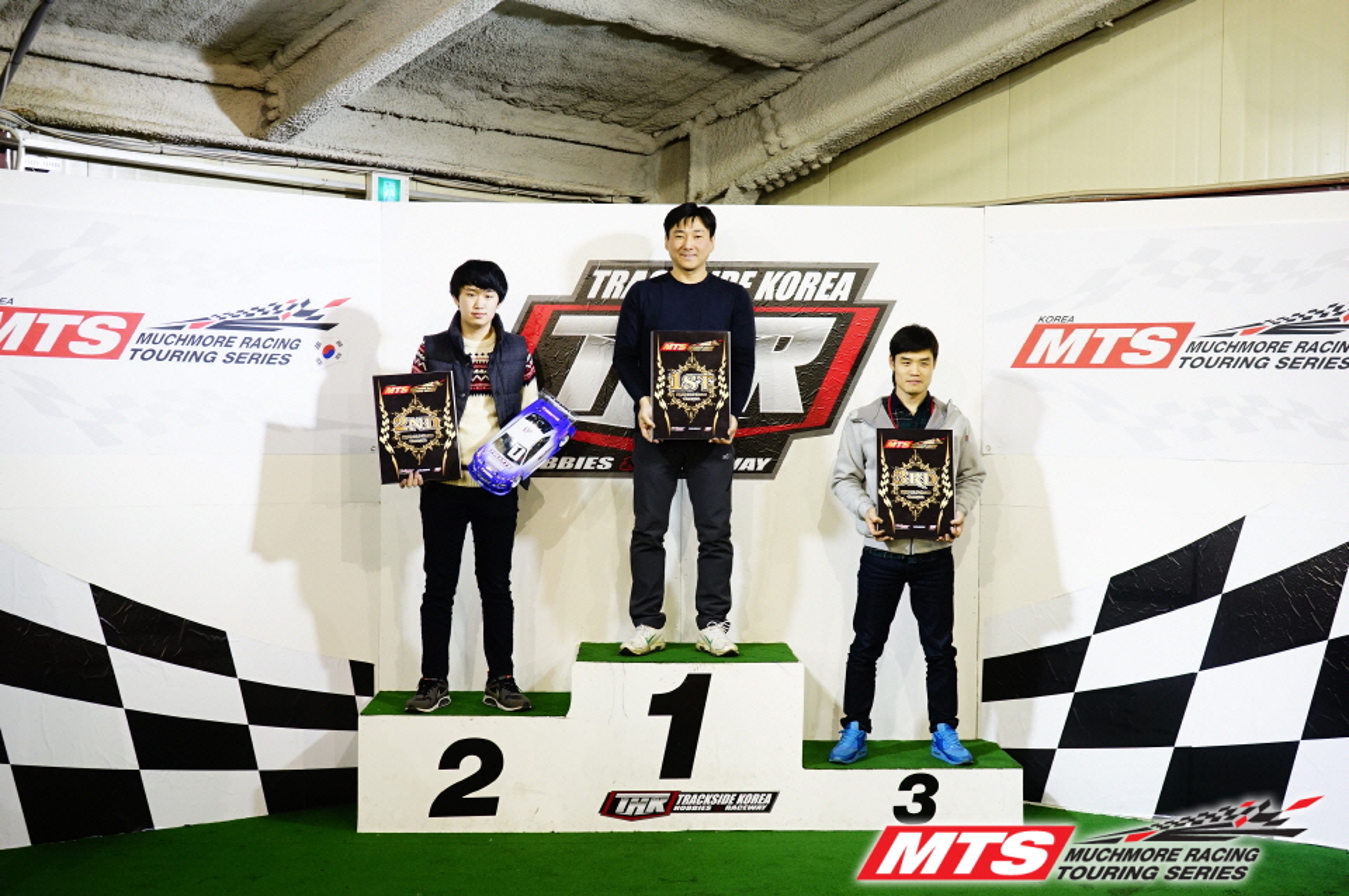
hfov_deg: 43.6
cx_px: 674
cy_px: 448
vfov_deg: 29.8
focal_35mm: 45
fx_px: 1684
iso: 1250
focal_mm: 45
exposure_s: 1/50
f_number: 5.6
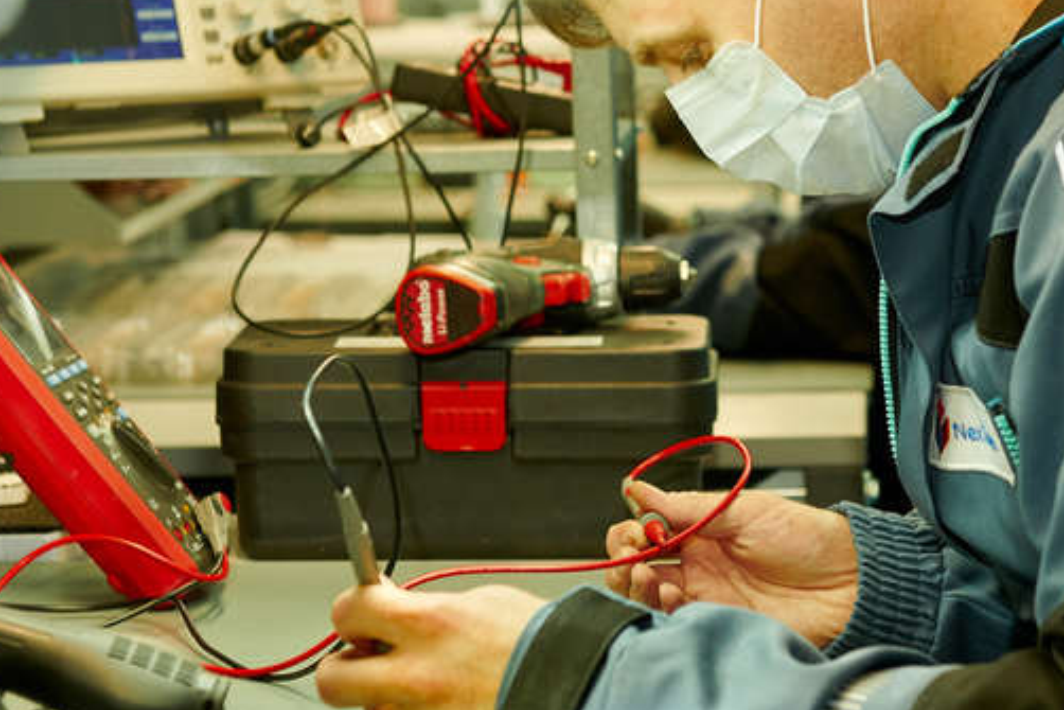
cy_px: 297
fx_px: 4198
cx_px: 672
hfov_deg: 14.4
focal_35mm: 142
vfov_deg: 9.7
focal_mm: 66
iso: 500
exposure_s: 1/125
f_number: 4.5
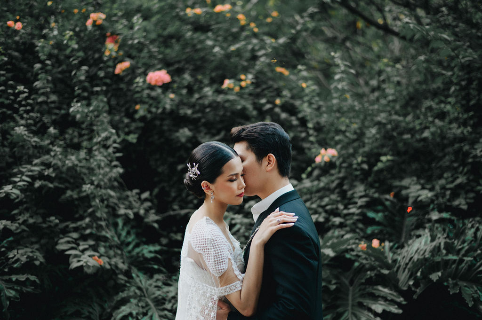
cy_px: 160
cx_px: 241
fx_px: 669
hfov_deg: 39.6
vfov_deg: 26.9
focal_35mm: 50
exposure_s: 1/200
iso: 1000
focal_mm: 50
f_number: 1.8
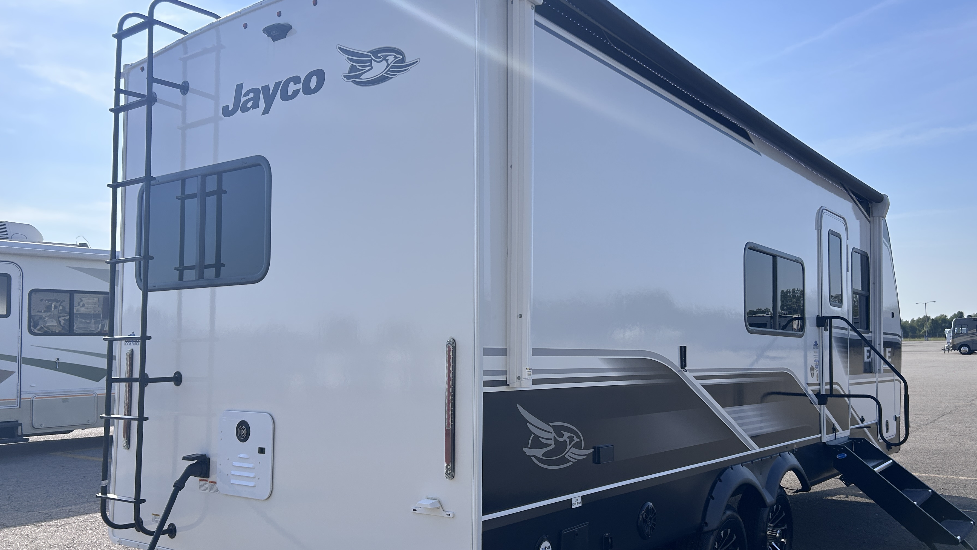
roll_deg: +1.2
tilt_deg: +1.5
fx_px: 829
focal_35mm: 32
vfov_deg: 36.6
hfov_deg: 60.9
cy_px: 305
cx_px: 542
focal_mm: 5.7
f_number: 1.5
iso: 50
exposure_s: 1/5882
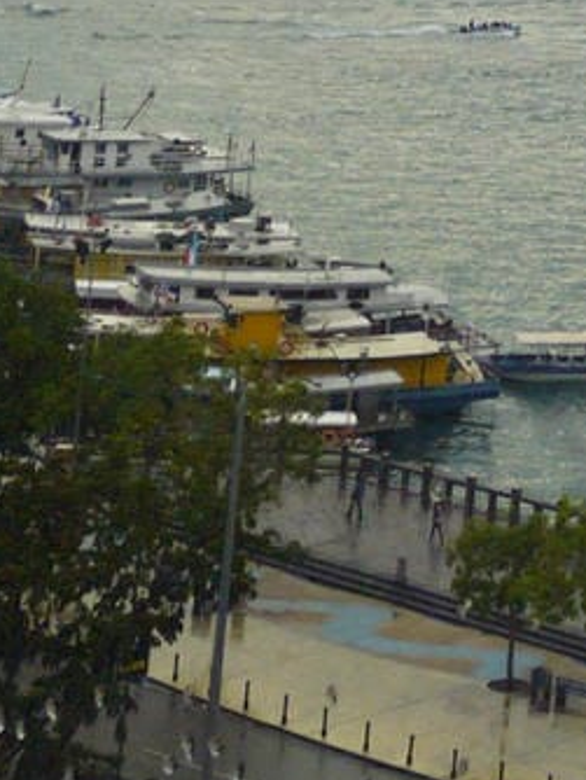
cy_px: -911
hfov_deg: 10.5
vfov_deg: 12.5
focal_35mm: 134
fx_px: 3021
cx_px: 1013
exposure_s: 1/500
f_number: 8
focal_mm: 14
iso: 160
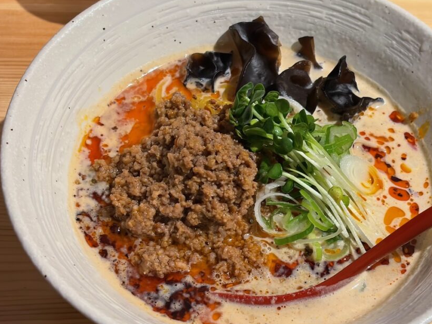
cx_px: 257
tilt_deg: -54.1
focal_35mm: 65
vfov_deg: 22.6
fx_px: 811
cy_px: 173
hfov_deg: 29.8
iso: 100
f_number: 1.6
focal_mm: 5.96
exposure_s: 1/50
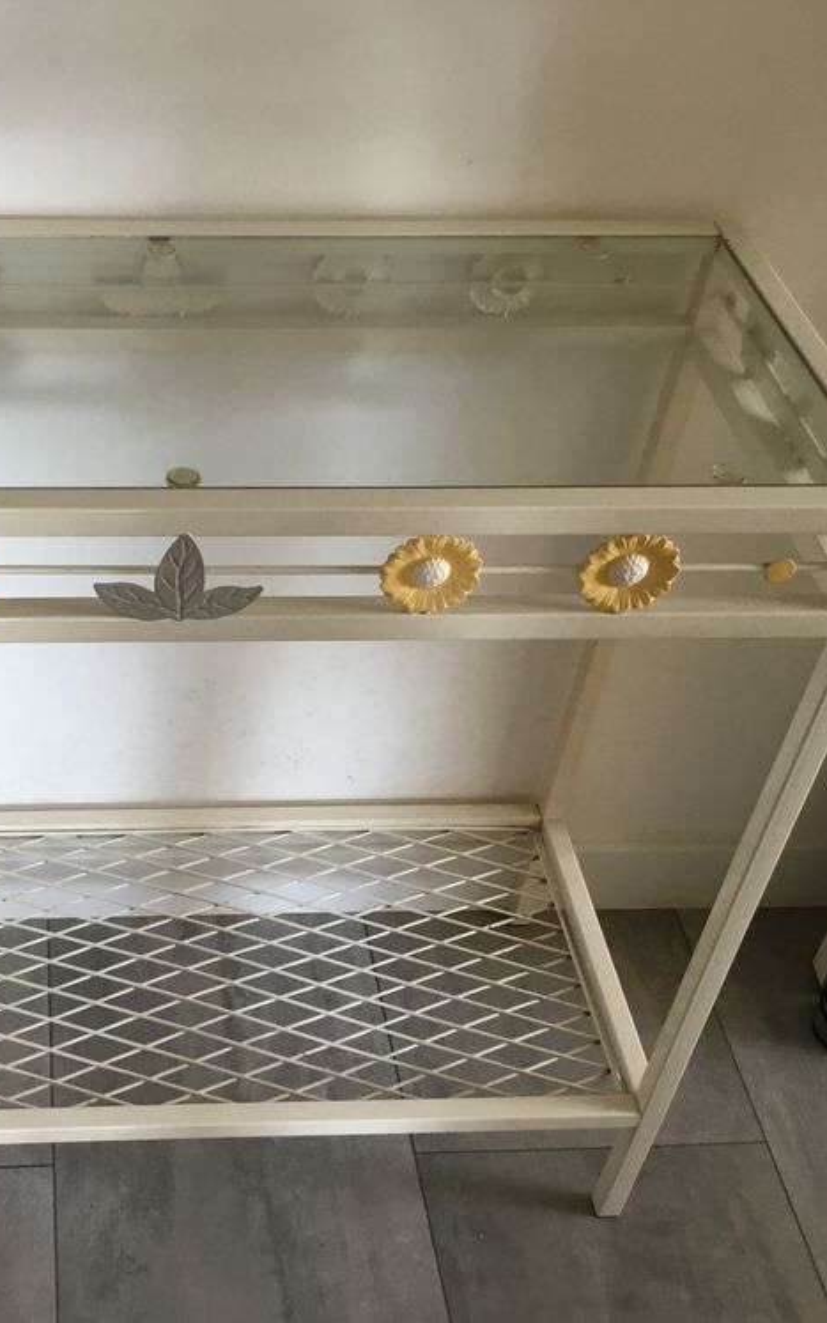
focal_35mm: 44
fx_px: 1586
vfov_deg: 45.3
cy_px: 661
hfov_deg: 28.4
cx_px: 126
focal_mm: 3.3
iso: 100
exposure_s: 1/33
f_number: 2.4
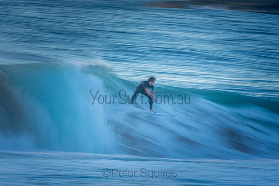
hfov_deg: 2.7
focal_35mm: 750
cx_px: 140
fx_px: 5814
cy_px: 93
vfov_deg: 1.8
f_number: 18
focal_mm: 500
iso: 100
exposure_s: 1/10
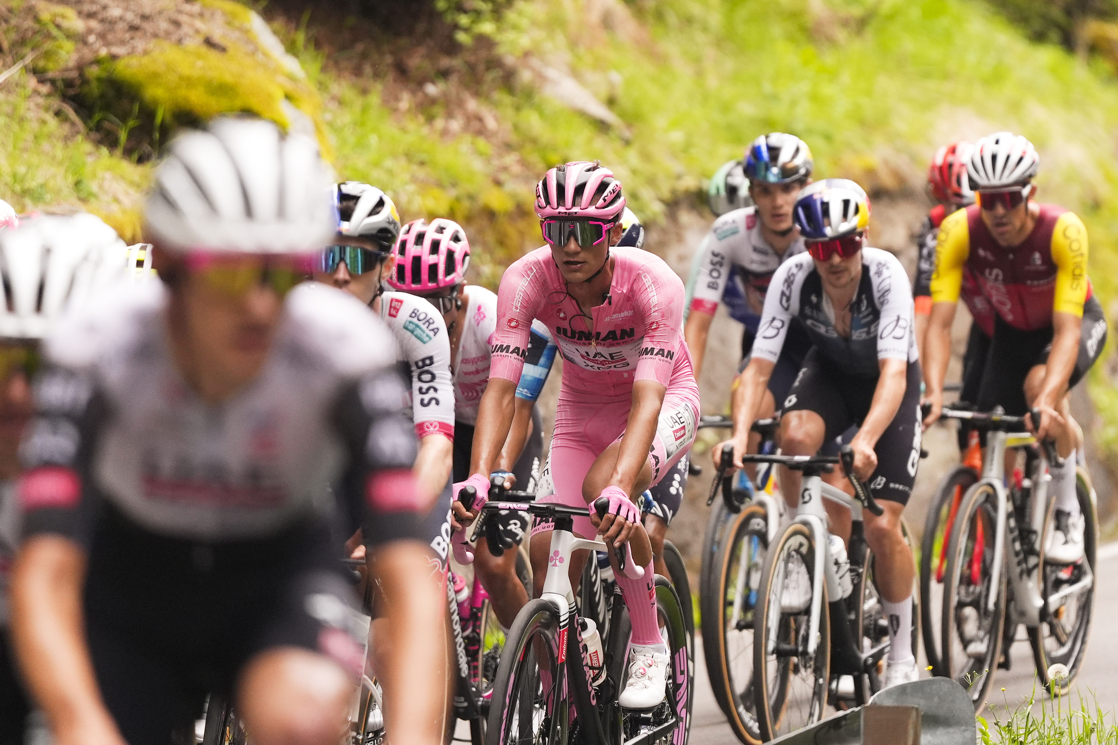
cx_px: 559
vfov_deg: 6.9
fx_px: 6211
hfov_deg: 10.3
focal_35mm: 200
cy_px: 372
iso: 1250
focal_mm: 200
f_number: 2.8
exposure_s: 1/2000
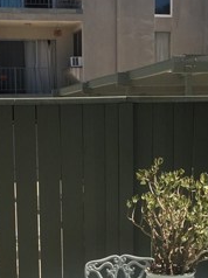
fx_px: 626
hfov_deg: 18.9
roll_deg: +0.4
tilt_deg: -6.5
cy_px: 230
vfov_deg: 24.6
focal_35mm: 78
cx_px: 95
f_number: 2.2
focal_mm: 4.15
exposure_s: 1/1799
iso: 32
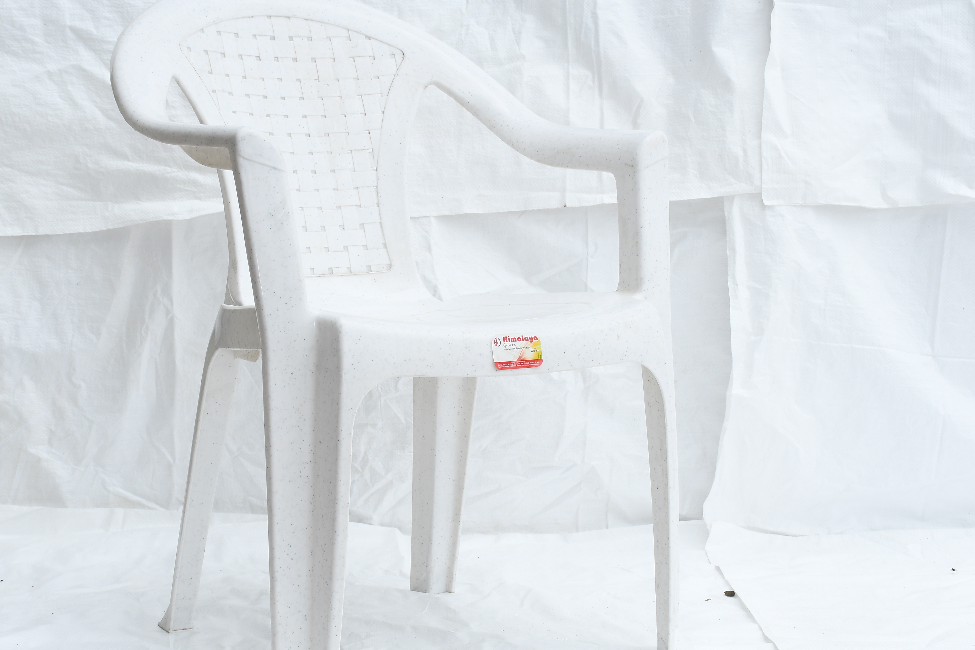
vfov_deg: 18.4
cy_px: 354
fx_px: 2004
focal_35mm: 74
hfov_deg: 27.3
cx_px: 482
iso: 100
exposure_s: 1/125
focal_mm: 38
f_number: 8
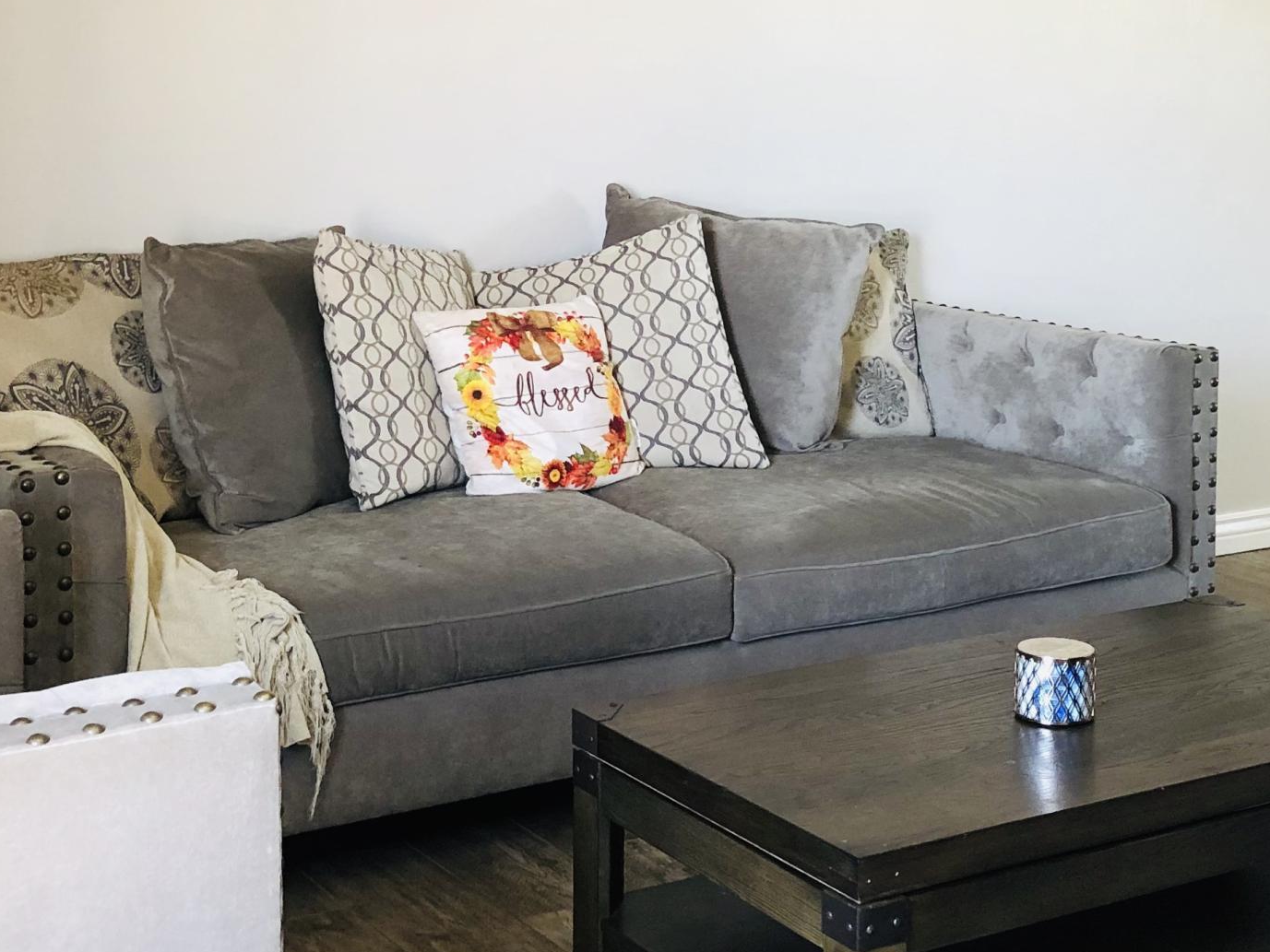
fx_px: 2238
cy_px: 255
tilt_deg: -5.0
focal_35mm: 61
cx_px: 729
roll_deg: -0.6
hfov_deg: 31.6
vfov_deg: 23.8
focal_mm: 3.99
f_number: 1.8
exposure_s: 1/15
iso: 40
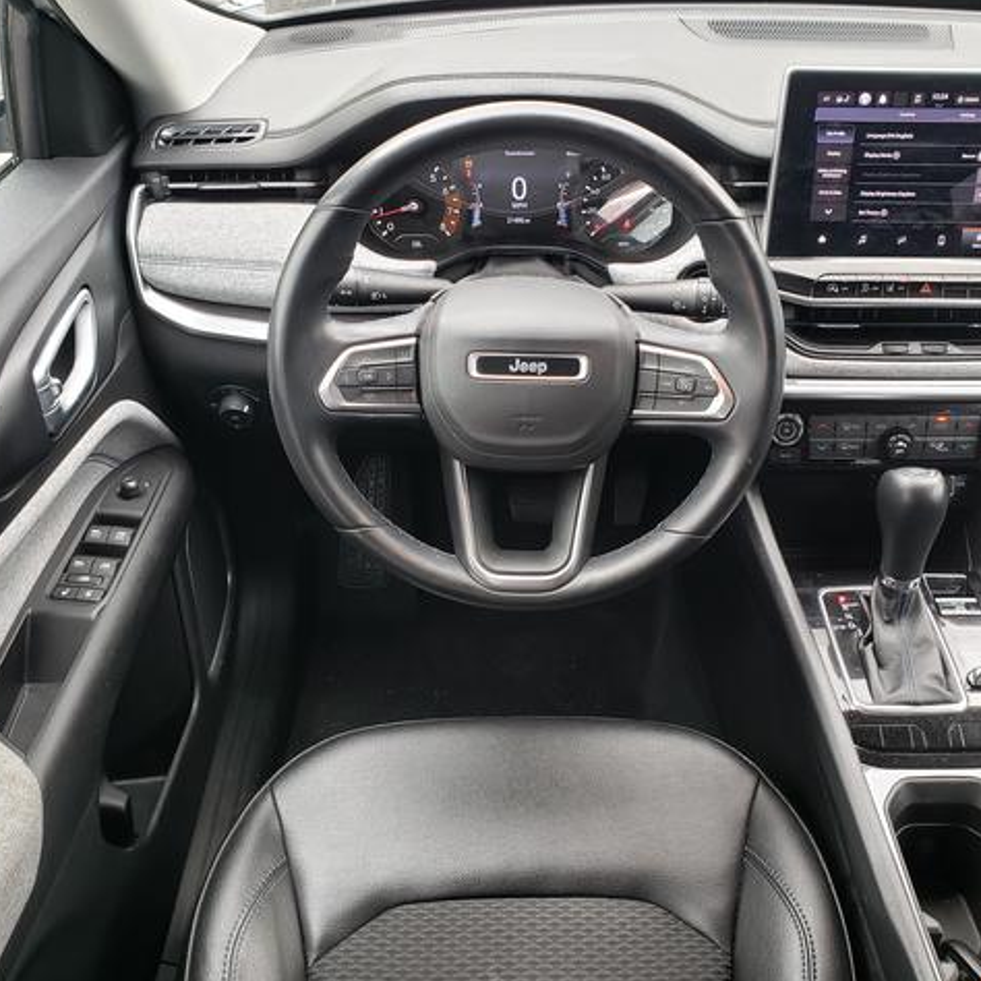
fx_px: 994
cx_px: 536
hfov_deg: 52.5
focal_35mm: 31
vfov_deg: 52.5
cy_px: 488
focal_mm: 4.3
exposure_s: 1/43
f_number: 2.4
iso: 64
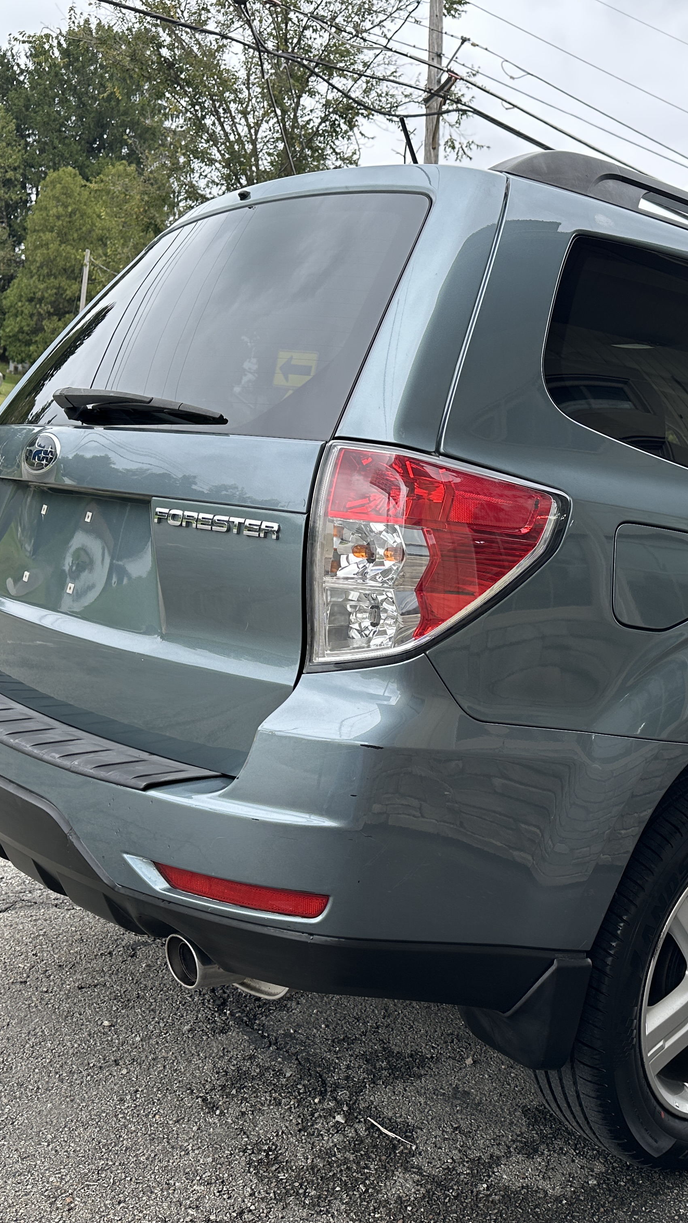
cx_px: 532
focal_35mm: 35
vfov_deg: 56.6
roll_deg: -5.3
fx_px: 1135
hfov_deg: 32.9
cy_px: 613
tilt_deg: -6.0
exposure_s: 1/1040
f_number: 1.78
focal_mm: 6.86
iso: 80
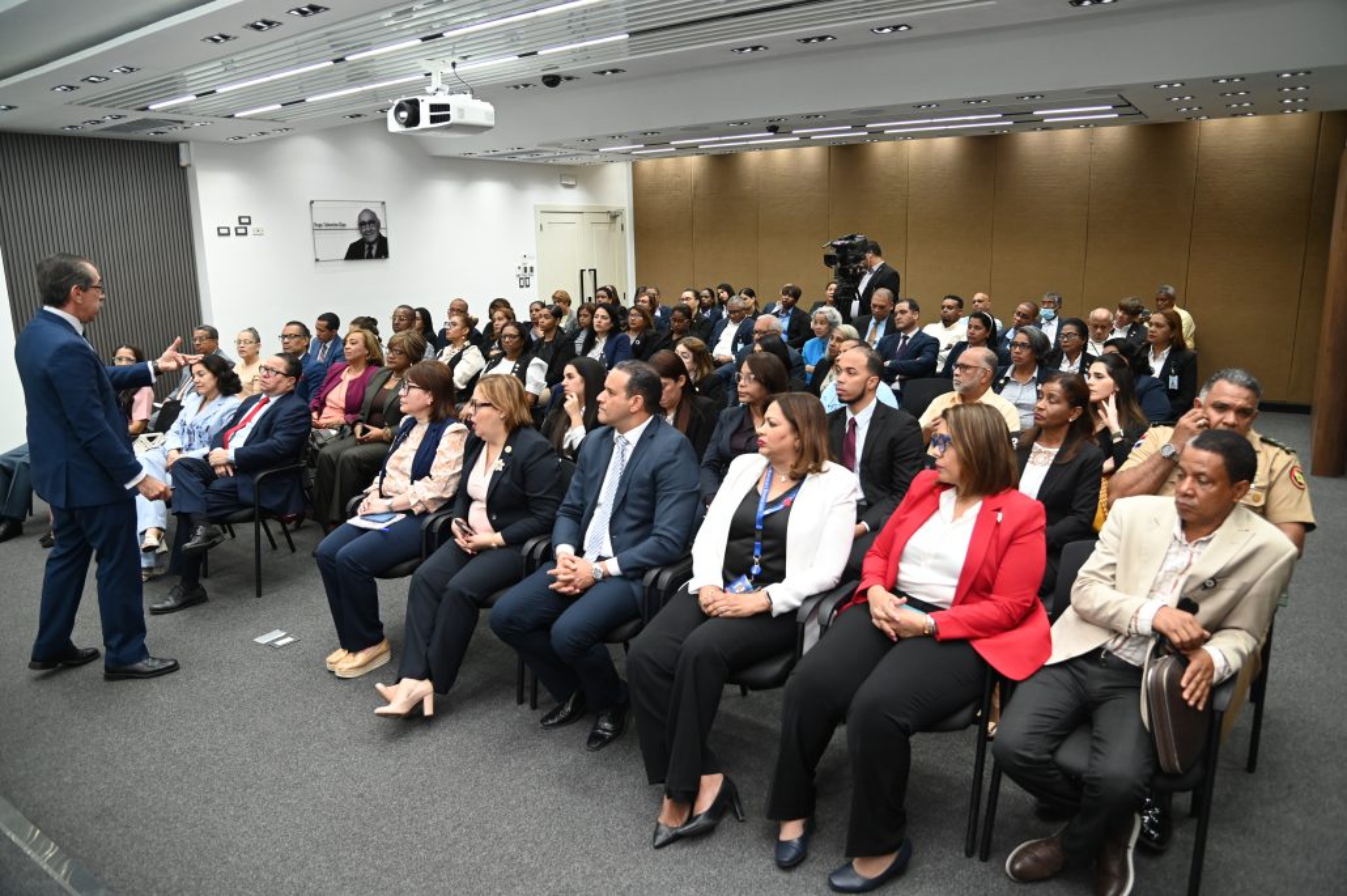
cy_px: 448
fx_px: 897
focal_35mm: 24
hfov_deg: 73.8
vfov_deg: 53.1
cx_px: 674
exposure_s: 1/125
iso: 1600
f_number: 4
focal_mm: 24
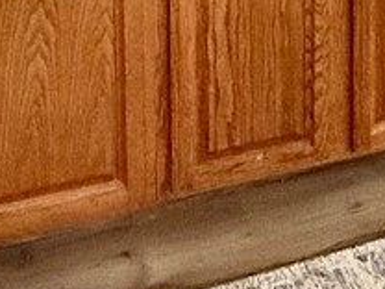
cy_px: -343
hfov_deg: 28.1
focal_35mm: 69
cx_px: 167
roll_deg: +1.7
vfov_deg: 15.4
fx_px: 767
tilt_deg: -3.2
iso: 320
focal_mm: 2.22
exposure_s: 1/120
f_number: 2.2
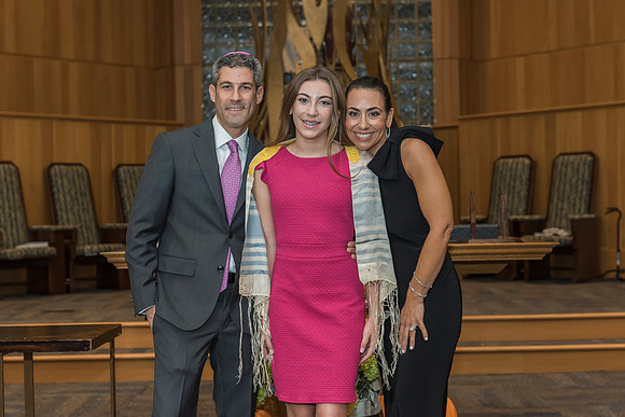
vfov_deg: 23.8
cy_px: 202
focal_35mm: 57
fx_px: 988
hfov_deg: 35.1
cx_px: 308
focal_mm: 55
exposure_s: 1/200
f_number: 4
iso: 1000
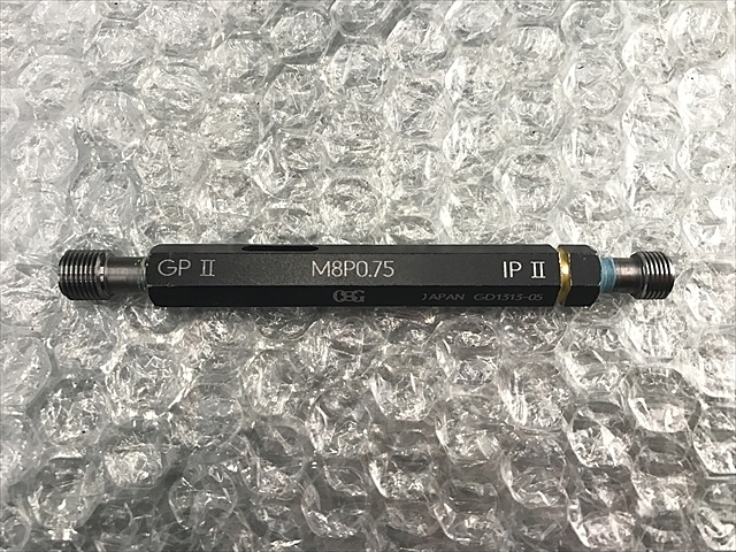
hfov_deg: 63.4
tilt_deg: -81.0
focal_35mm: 28
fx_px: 595
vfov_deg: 49.7
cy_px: 276
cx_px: 368
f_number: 1.8
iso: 40
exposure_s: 1/33
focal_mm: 3.99
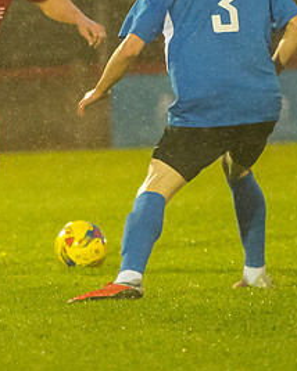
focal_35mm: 868
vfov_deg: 2.2
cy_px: 88
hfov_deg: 1.8
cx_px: 9
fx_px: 9548
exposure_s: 1/1000
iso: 5000
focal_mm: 185
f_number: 2.8
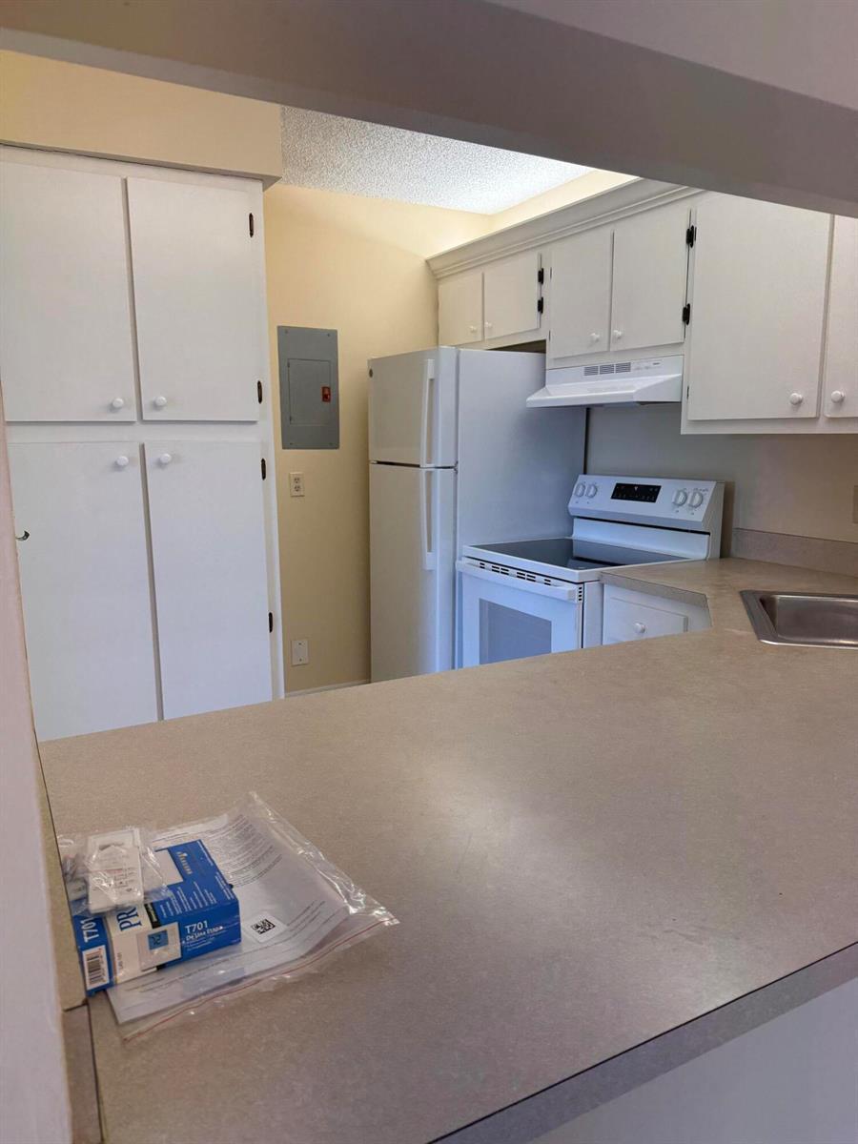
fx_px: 793
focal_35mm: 24
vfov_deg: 71.6
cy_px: 572
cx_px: 429
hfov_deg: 56.8
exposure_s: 1/265
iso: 100
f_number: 1.78
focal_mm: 6.76
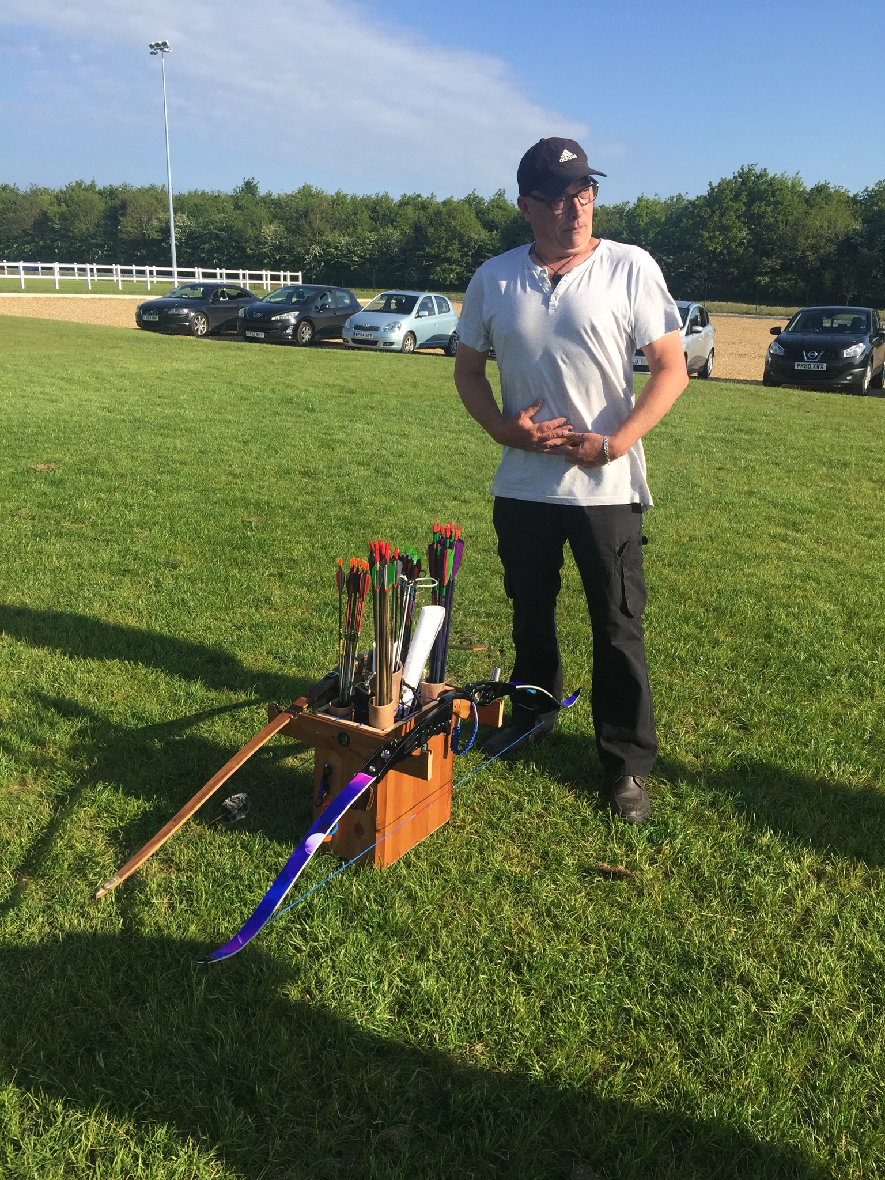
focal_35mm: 29
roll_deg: -1.0
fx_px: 989
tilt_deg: -15.4
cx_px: 442
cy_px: 590
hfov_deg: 48.2
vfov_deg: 61.7
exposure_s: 1/1522
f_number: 2.2
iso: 32
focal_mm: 4.15
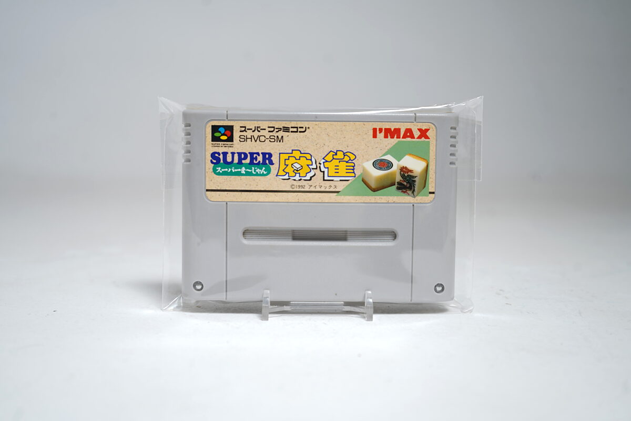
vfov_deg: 32.6
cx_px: 316
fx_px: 719
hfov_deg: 47.4
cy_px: 210
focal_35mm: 41
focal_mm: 41
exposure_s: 1/5
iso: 64
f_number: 5
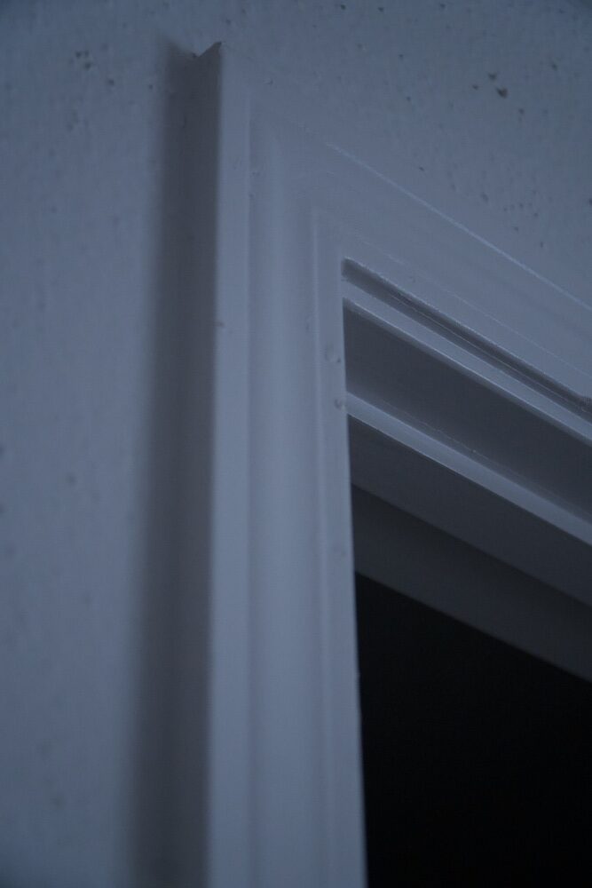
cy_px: 444
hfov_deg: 21.1
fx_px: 1590
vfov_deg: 31.2
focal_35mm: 64
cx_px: 296
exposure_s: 1/1250
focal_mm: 43
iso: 2500
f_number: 4
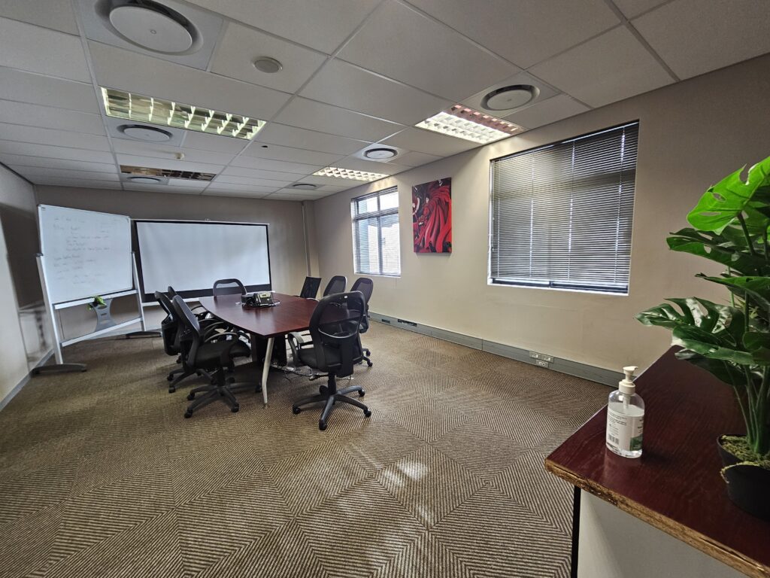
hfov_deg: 106.2
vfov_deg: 89.9
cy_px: 289
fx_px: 289
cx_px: 385
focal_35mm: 13
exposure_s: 1/50
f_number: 2.2
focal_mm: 2.2
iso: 160
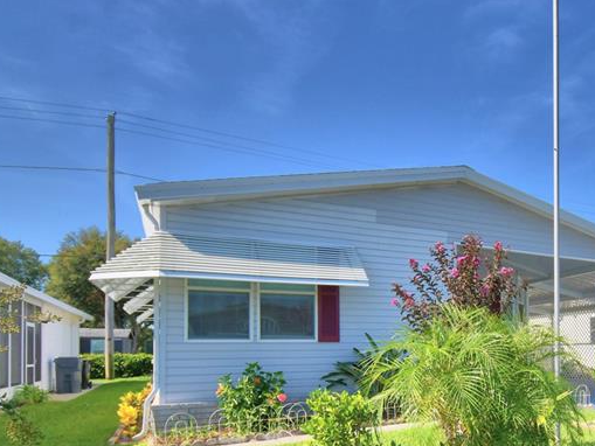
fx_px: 499
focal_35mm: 29
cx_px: 489
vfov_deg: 46.3
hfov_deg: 56.5
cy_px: 340
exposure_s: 1/1250
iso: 100
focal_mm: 10
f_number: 4.5
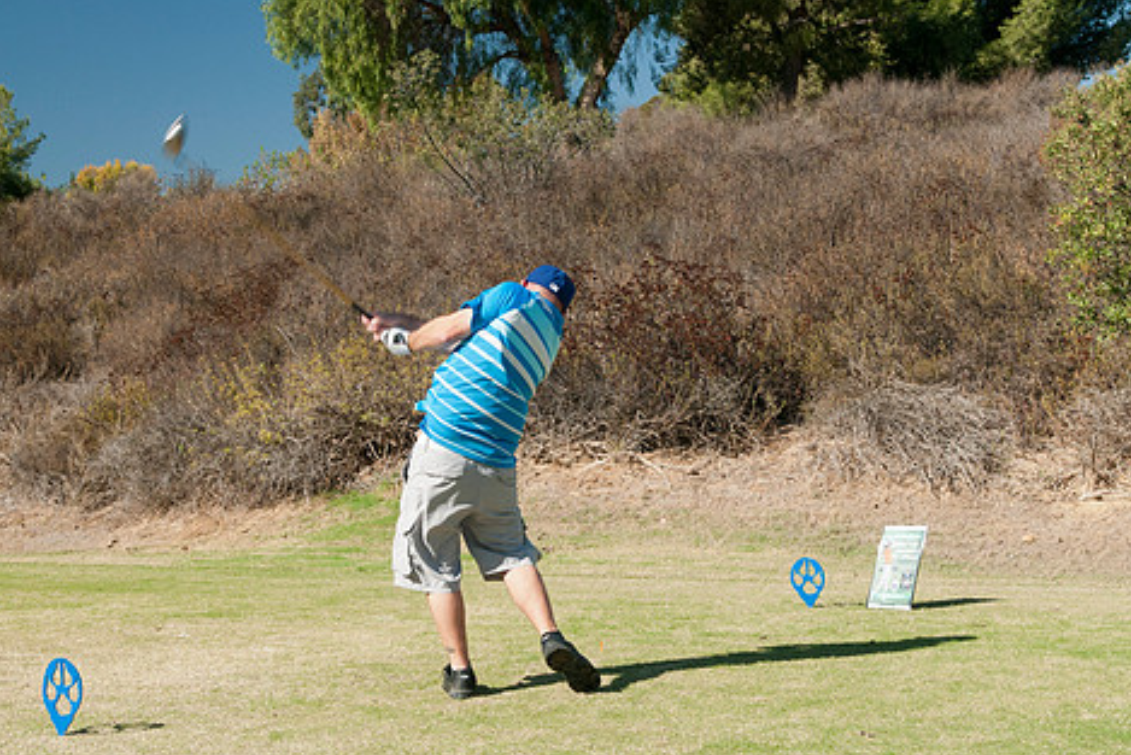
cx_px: 554
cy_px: 327
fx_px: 1885
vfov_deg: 22.6
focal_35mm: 60
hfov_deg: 33.4
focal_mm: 31
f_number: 8
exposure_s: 1/250
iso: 400
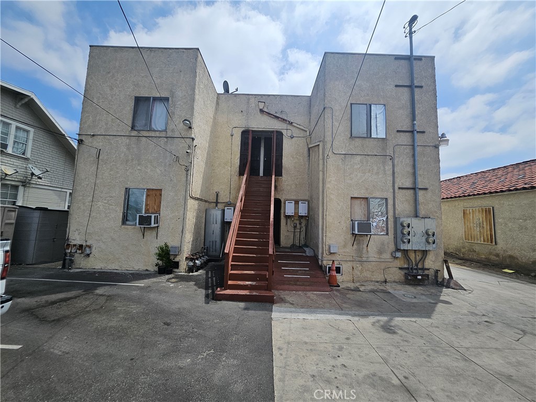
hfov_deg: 106.2
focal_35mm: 13
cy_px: 201
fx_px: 201
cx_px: 268
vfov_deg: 89.9
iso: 32
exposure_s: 1/2679
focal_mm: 1.7
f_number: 2.2
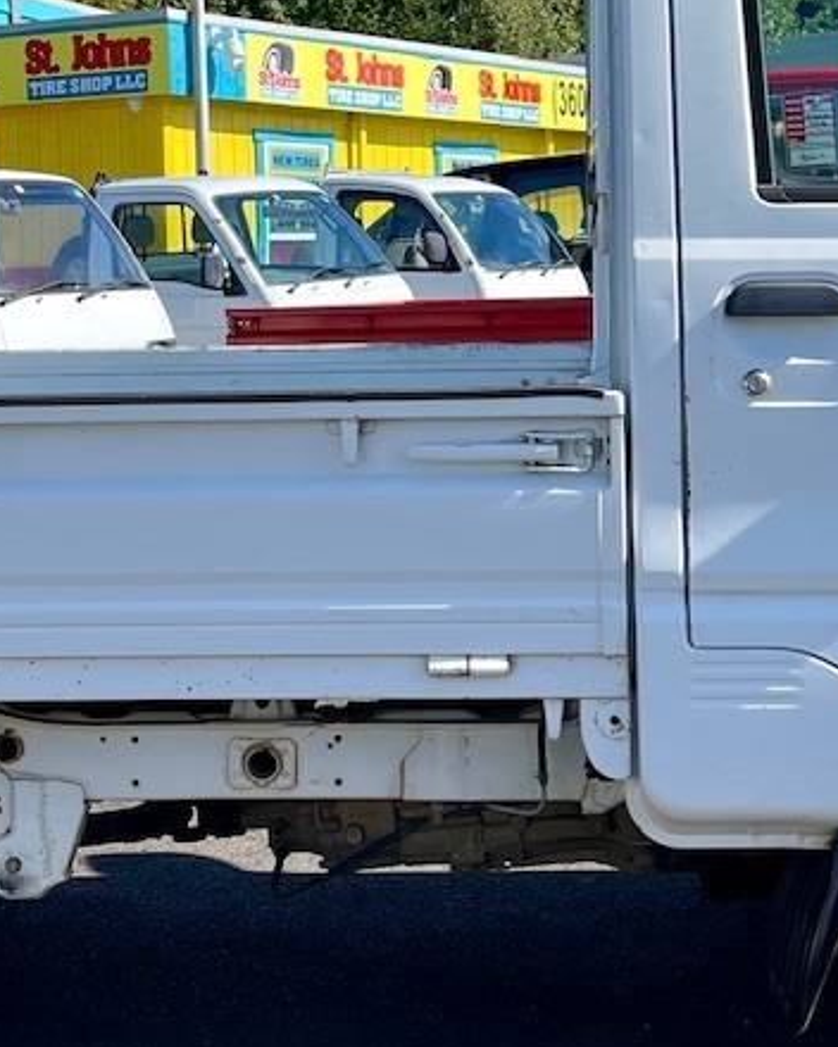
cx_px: 405
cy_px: 338
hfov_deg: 21.6
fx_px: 2201
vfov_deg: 26.6
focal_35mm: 71
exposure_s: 1/2488
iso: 32
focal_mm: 5.1
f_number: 1.6
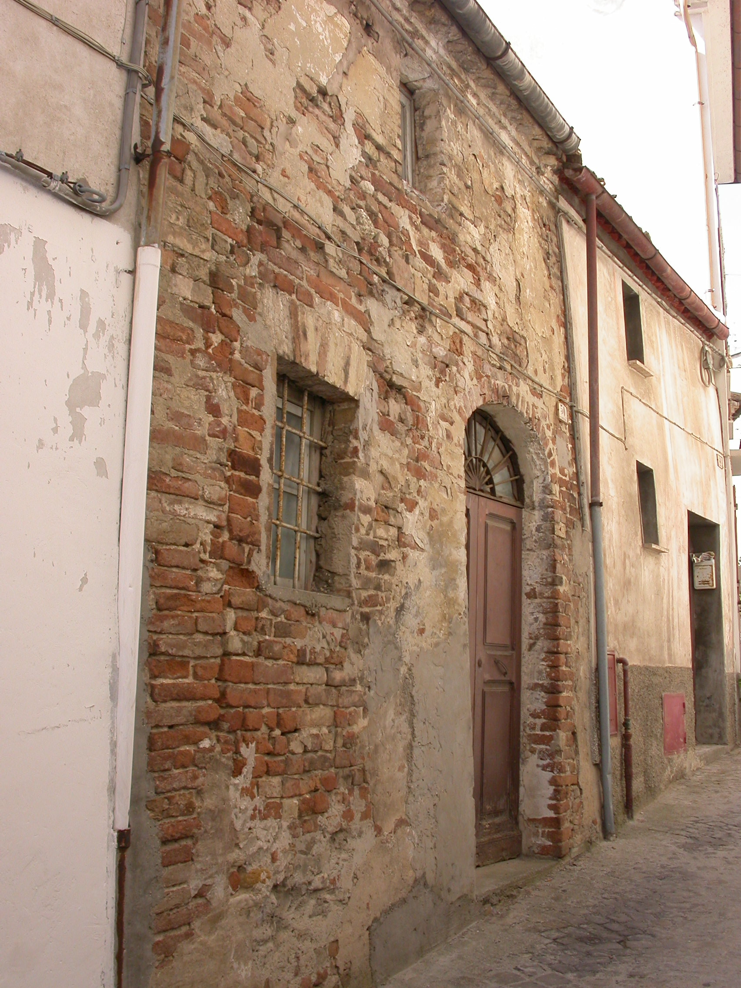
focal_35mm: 38
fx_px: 1085
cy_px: 494
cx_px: 370
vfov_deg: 49.0
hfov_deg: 37.7
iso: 100
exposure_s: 1/143
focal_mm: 7.85
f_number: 5.3
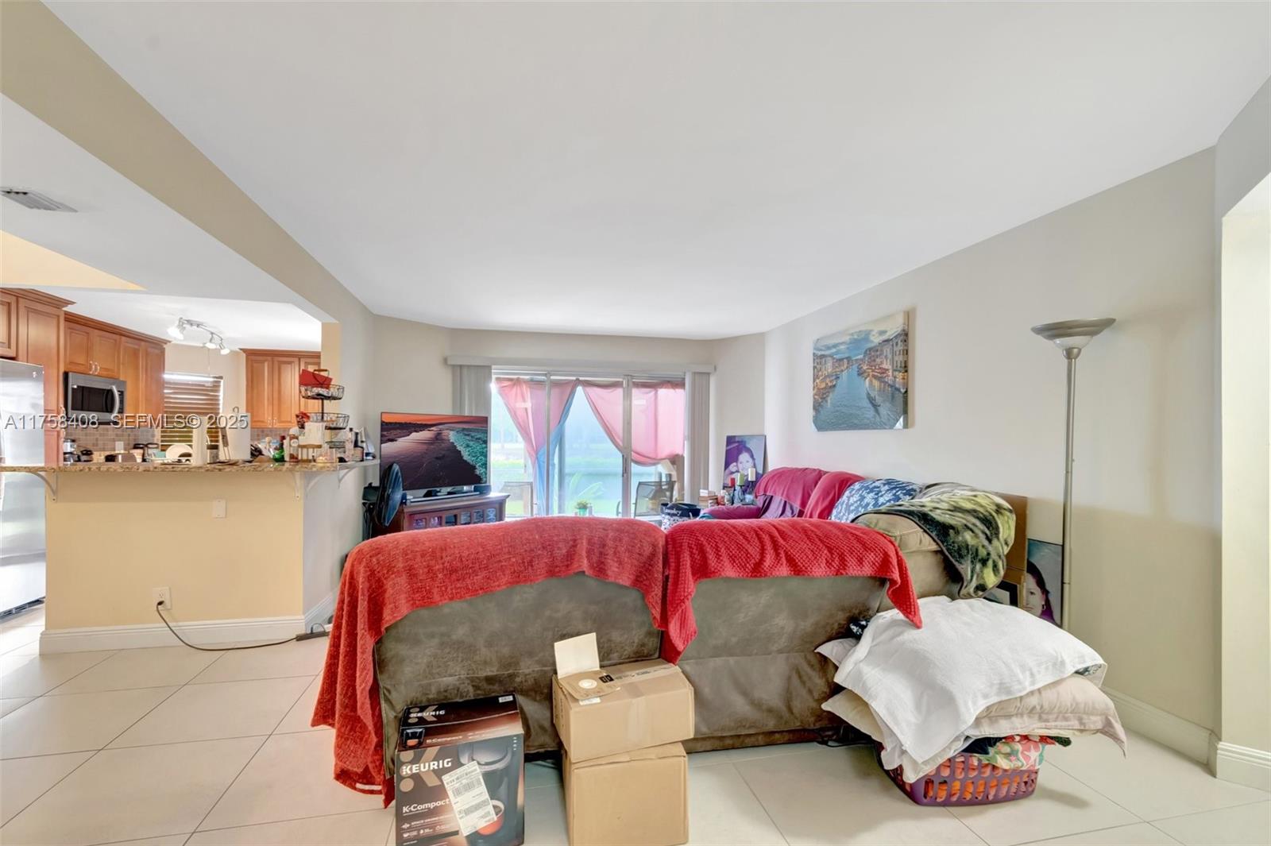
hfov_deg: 100.4
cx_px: 636
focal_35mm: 15
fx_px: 529
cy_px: 423
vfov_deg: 77.3
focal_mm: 10
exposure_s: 1/1.25
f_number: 8
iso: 640
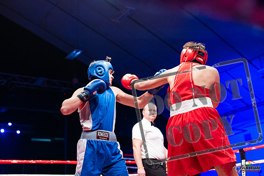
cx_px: 132
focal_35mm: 50
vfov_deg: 27.0
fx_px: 367
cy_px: 88
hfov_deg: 39.6
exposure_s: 1/1000
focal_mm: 50
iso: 4000
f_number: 2.8
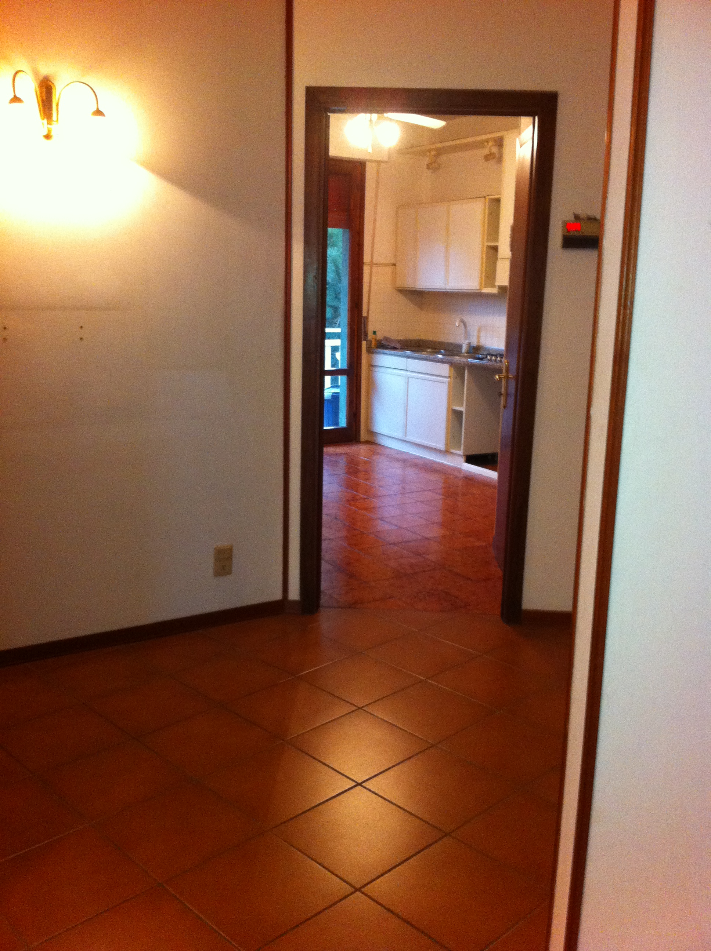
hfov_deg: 40.6
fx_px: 961
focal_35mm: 35
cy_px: 476
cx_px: 356
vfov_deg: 52.7
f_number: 2.8
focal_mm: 3.85
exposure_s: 1/17
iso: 320
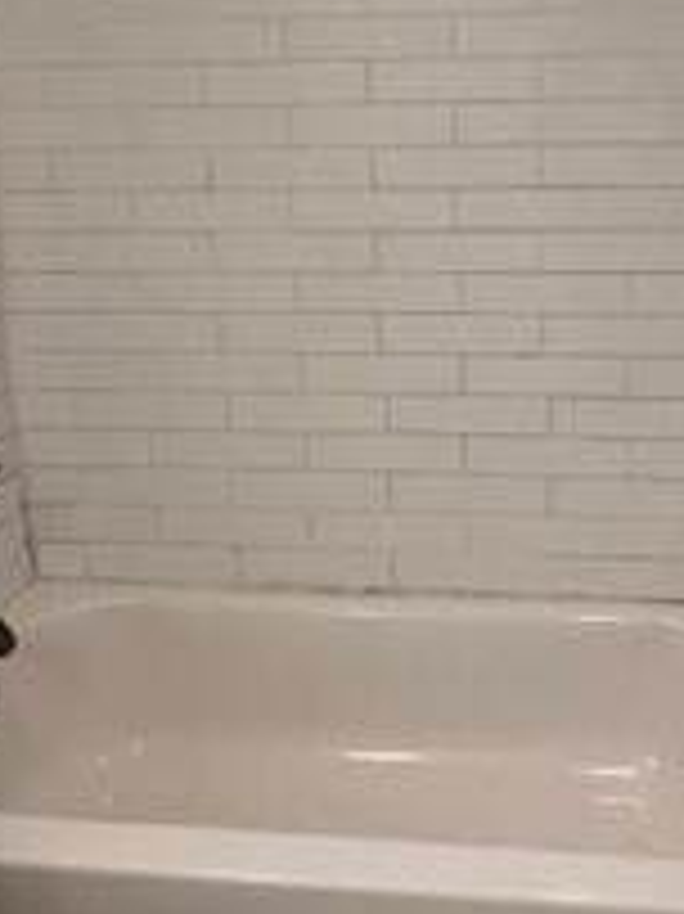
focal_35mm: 41
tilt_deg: -8.0
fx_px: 1081
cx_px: 472
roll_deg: +1.3
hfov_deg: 34.7
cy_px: 216
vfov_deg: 44.1
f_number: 1.8
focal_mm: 1.57
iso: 125
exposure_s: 1/120
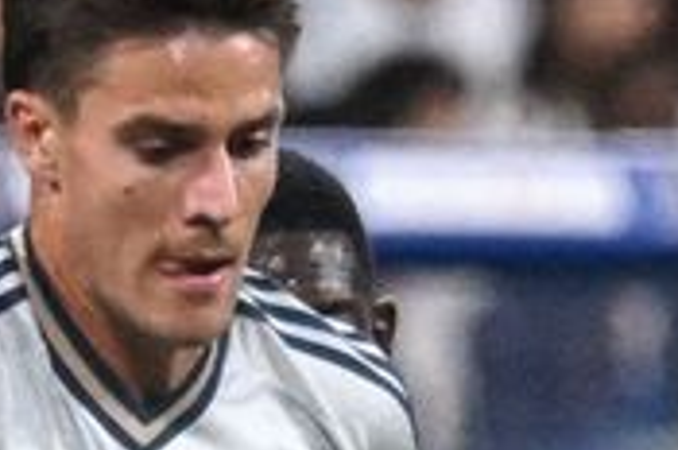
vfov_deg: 0.5
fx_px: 49572
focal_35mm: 2637
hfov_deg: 0.8
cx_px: 155
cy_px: 1040
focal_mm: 300
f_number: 4
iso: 4000
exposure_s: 1/2500
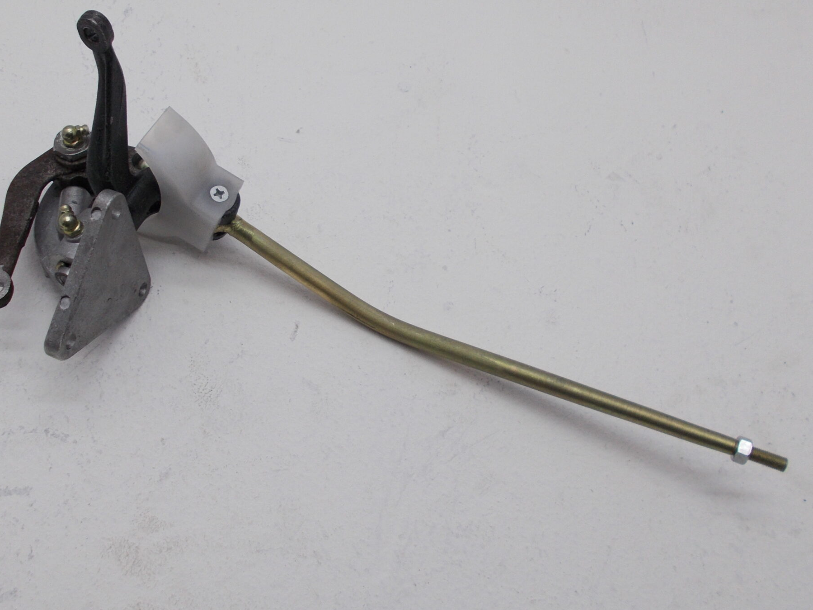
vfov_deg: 38.5
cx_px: 310
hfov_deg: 49.7
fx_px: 869
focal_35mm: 37
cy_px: 253
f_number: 3.2
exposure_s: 1/60
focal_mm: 4.6
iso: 80
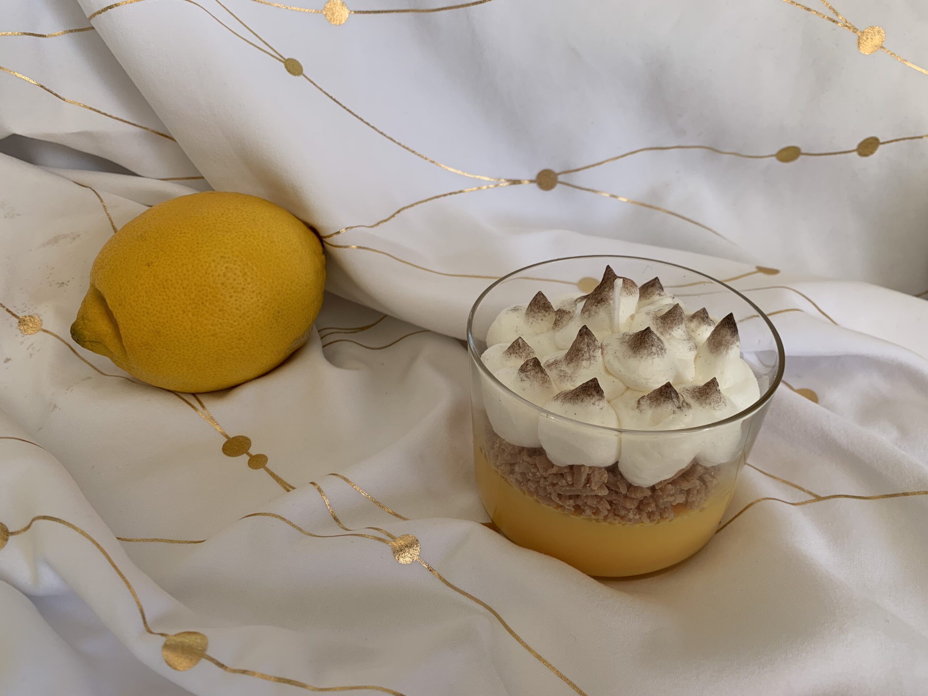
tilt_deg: -35.6
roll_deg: -2.1
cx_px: 464
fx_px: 697
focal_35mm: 26
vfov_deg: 53.1
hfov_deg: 67.3
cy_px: 348
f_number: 1.8
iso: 32
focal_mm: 4.25
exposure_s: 1/121
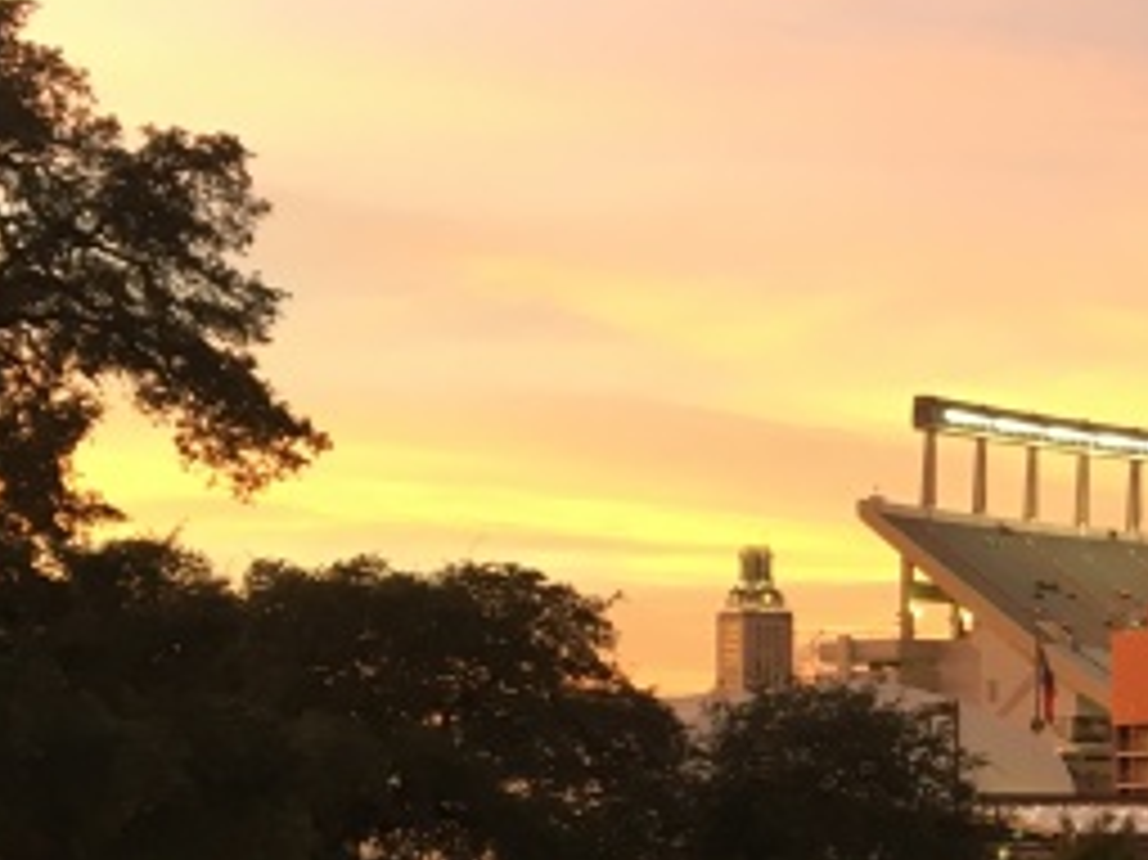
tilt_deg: +4.5
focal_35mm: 91
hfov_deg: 20.1
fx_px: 3016
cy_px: 567
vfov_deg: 16.2
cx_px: 1418
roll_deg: +1.1
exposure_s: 1/30
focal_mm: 4.15
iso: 64
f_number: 2.2
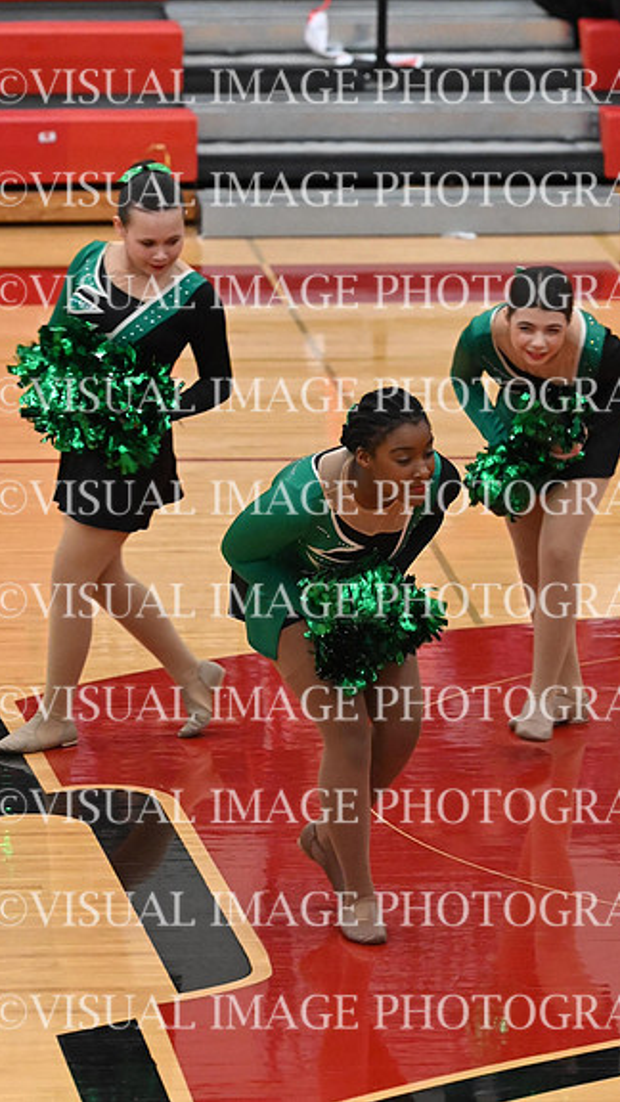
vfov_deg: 8.5
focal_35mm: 253
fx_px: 7394
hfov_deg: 4.8
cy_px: 549
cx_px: 361
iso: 8000
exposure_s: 1/400
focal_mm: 160
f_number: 4
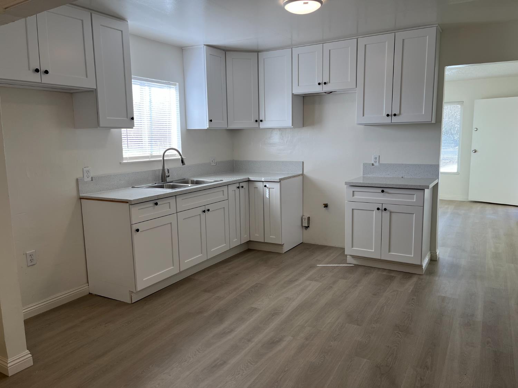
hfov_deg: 67.3
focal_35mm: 26
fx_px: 389
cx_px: 259
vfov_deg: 53.1
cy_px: 194
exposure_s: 1/216
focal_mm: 5.1
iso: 40
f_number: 1.6
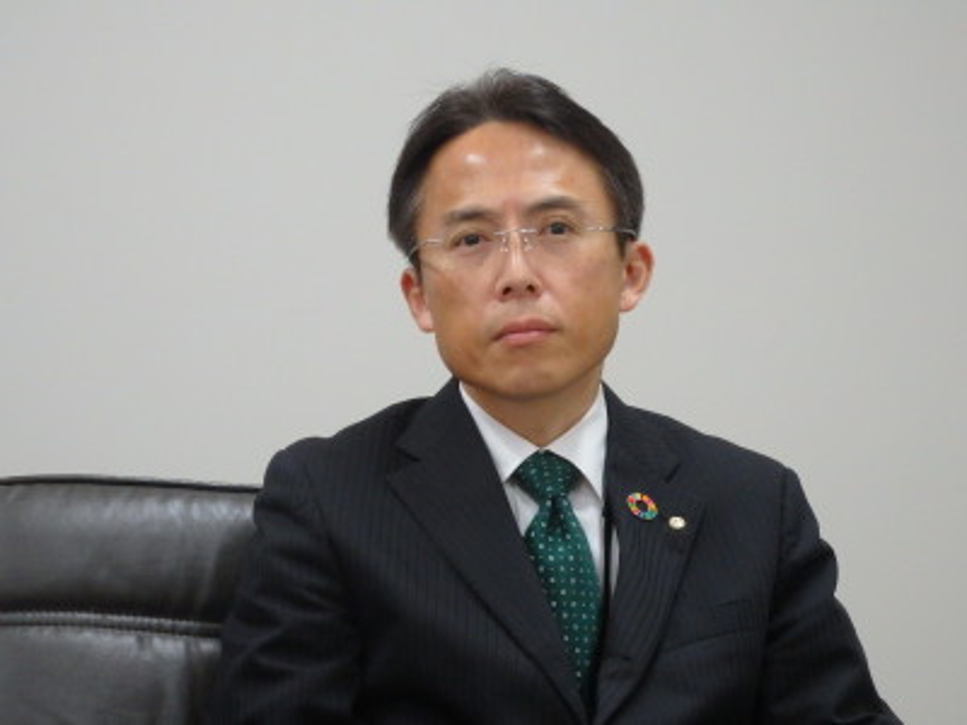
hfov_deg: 17.0
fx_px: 3240
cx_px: 484
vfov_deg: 12.8
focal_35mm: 116
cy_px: 362
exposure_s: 1/60
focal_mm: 20.9
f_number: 5.2
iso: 800
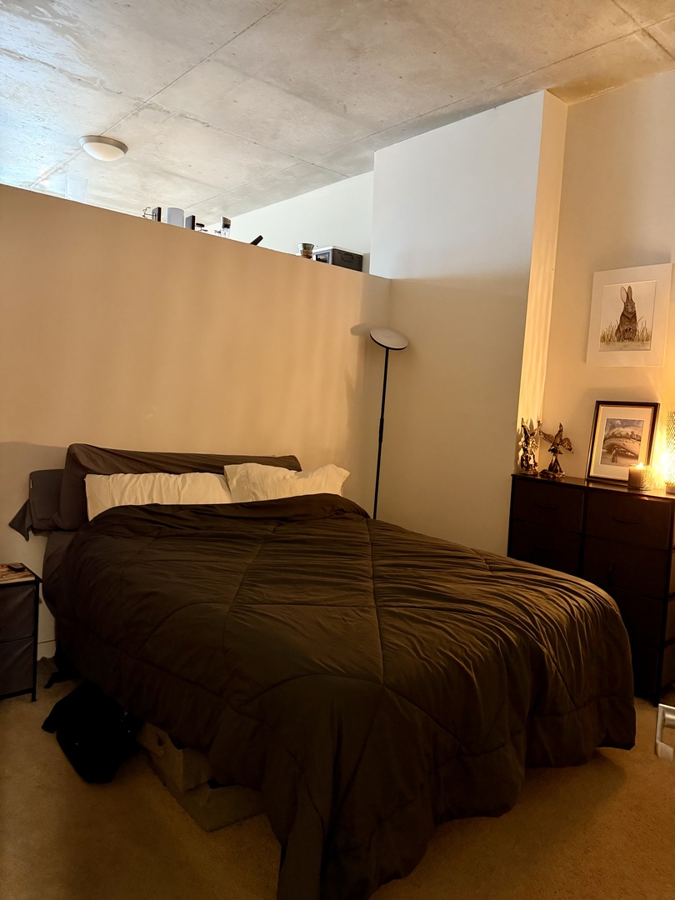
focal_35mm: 24
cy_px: 450
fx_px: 624
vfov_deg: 71.6
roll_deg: -3.7
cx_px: 338
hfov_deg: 56.8
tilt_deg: -4.8
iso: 800
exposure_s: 1/30
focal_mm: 6.76
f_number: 1.78
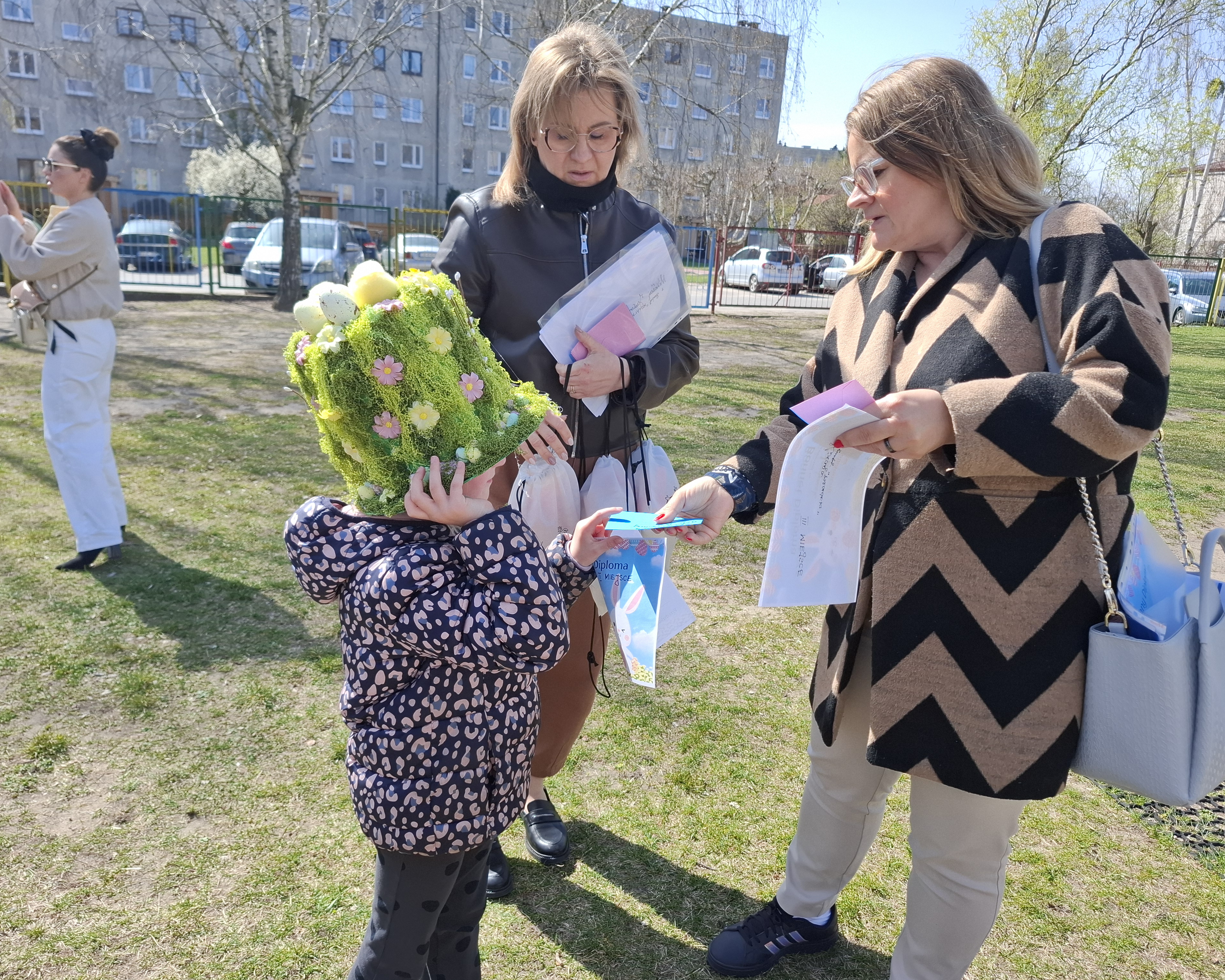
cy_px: 490
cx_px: 592
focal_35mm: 24
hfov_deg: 70.3
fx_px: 870
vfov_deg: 58.8
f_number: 1.8
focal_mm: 5.54
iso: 50
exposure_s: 1/1009
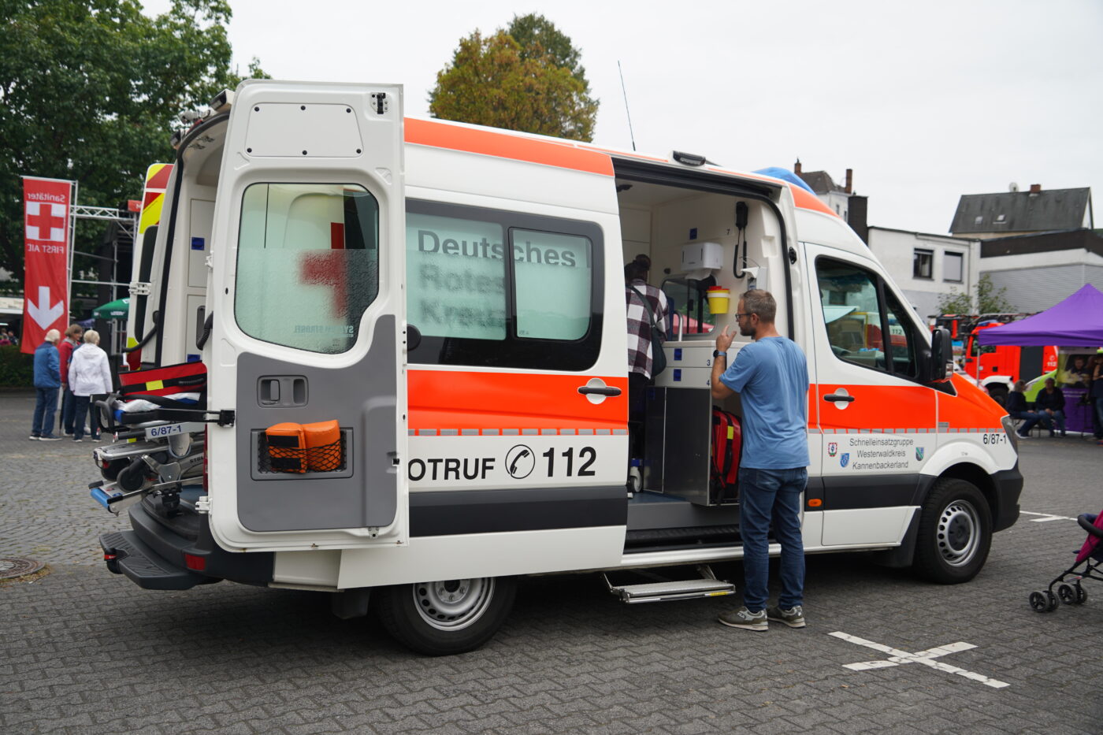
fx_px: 980
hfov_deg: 58.7
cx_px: 552
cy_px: 368
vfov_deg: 41.1
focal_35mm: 32
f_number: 4.5
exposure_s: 1/200
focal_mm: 32
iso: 100
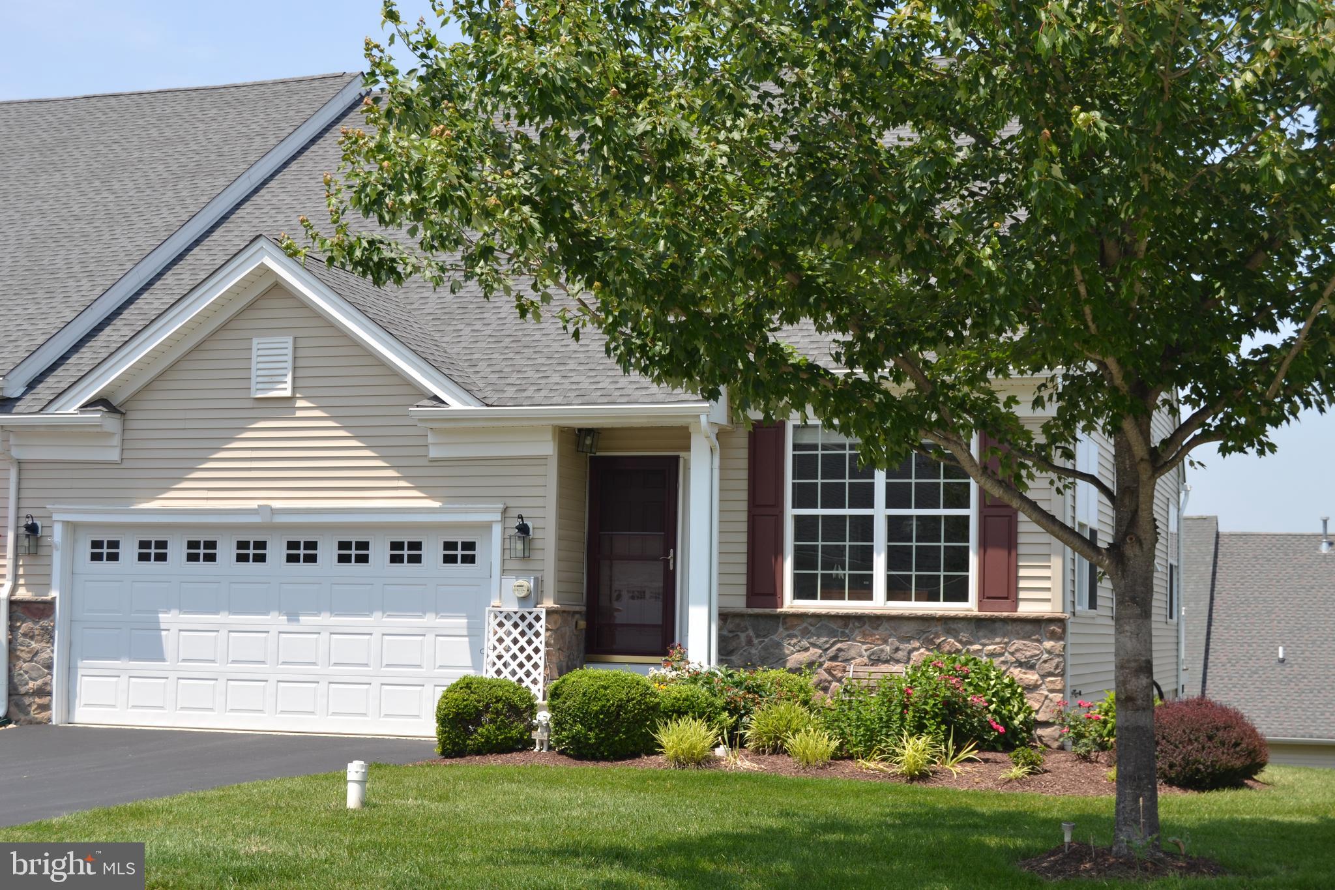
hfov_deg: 37.9
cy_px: 445
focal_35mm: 52
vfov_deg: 25.7
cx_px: 668
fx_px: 1947
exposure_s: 1/200
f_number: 7.1
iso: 100
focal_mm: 35
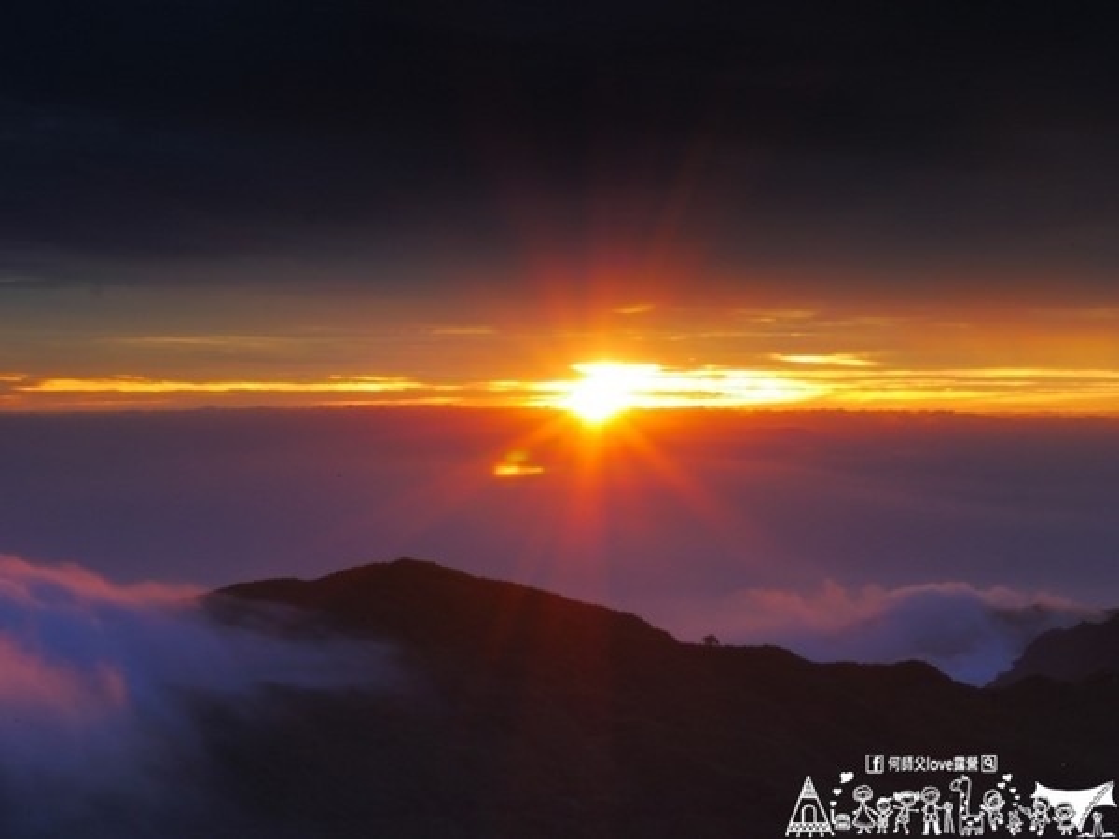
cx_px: 560
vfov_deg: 18.4
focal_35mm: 80
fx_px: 2586
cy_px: 420
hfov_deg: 24.4
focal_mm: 40
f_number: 22
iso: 160
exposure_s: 4
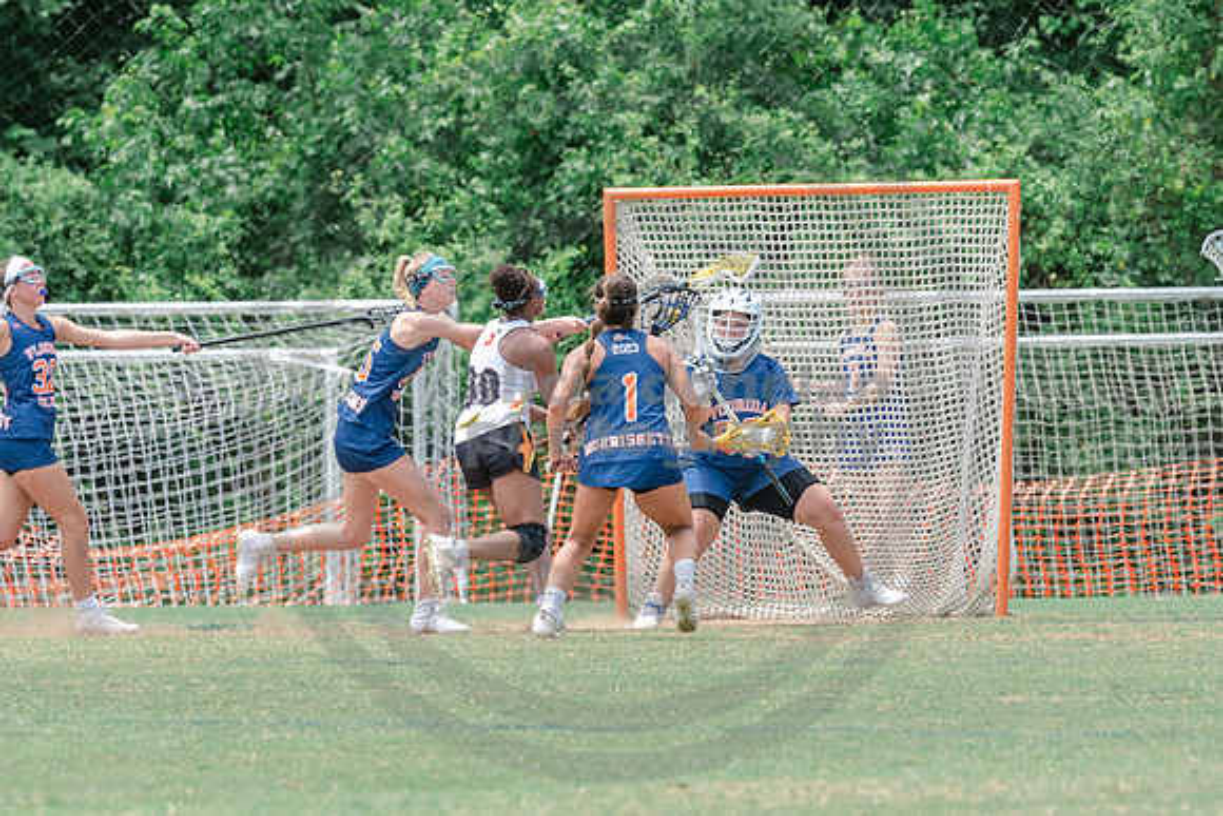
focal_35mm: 495
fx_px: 16830
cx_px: 640
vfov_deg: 2.8
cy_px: 507
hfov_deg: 4.2
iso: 400
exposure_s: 1/1600
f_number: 5
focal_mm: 200
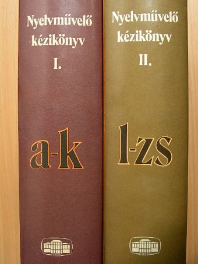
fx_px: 404
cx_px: 99
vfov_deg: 36.2
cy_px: 132
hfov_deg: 27.5
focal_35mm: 53
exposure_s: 1/16.3
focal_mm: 8.8
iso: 50
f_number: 3.5
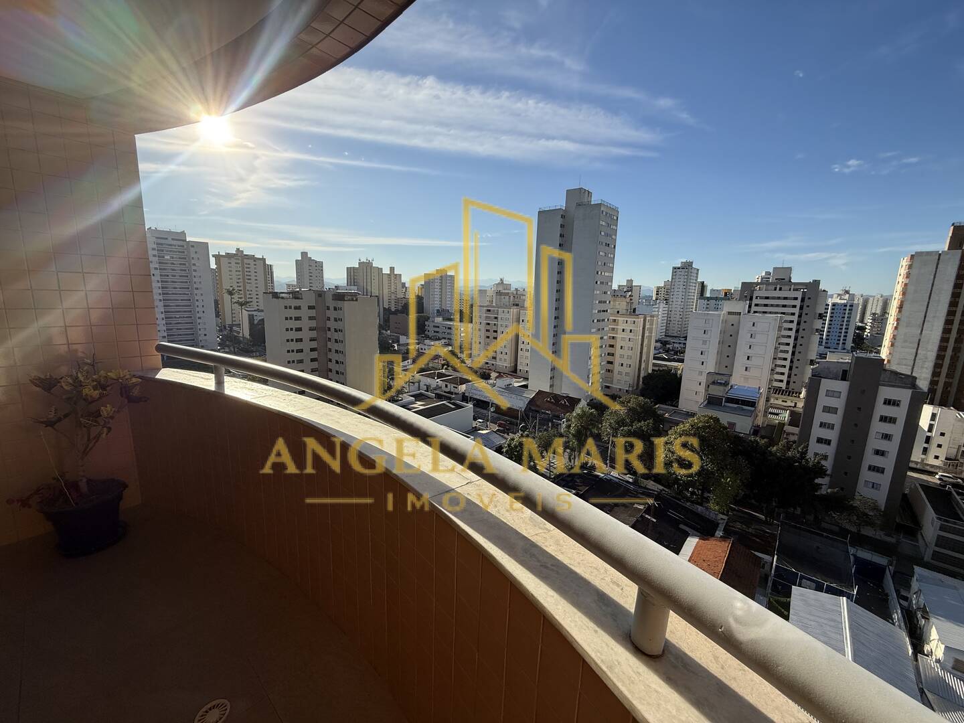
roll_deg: -0.6
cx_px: 482
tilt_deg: -11.0
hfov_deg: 102.1
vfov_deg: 85.7
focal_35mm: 14
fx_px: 390
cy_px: 362
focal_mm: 2.22
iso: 50
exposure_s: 1/2165
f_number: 2.2
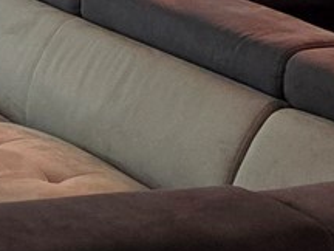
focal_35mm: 170
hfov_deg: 10.4
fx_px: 1640
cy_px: -88
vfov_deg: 8.6
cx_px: -394
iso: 160
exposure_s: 1/120
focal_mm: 5.4
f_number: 1.8
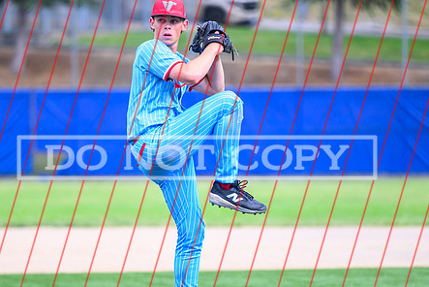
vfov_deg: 4.0
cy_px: 176
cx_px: 193
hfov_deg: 6.0
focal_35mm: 346
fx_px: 4126
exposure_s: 1/3200
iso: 900
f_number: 2.8
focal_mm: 200
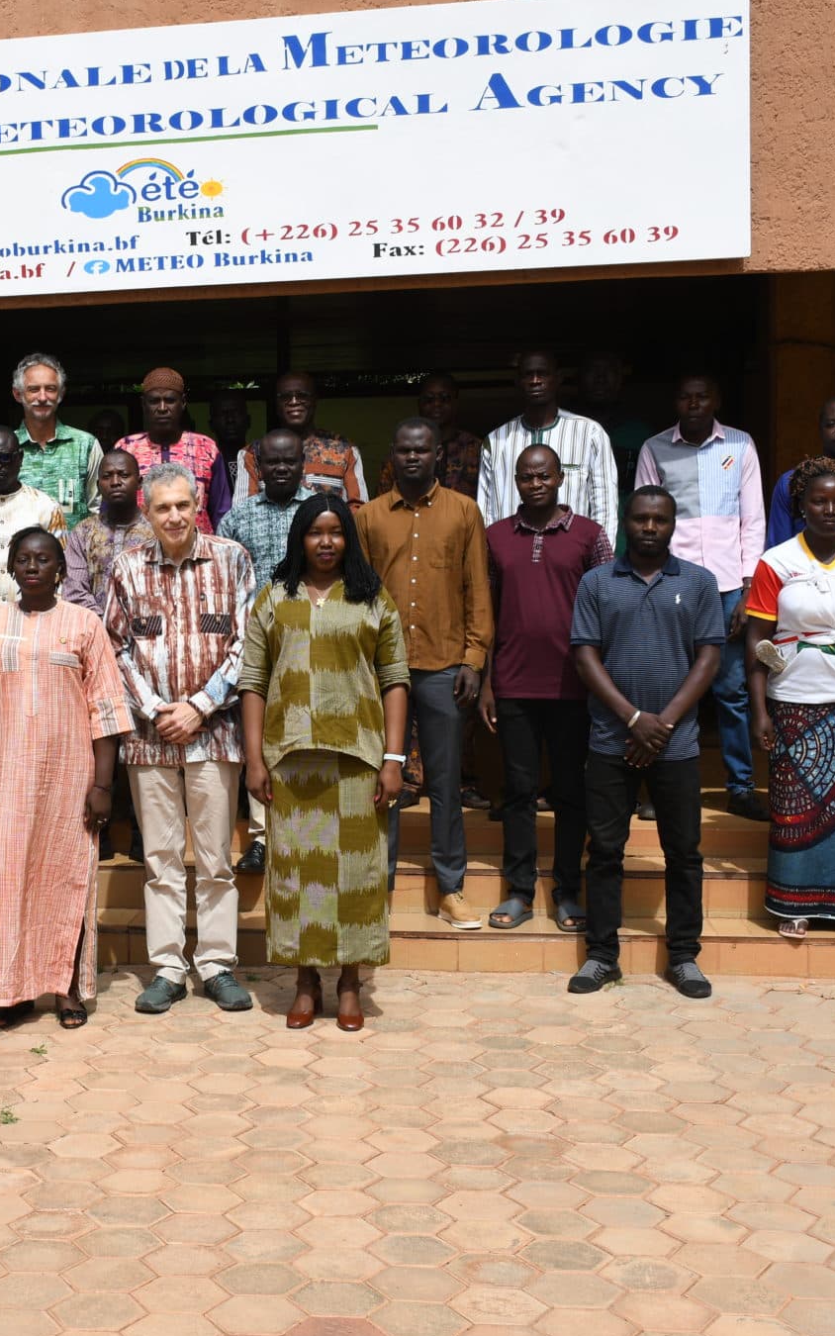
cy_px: 670
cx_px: 71
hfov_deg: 24.6
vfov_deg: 39.6
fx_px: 1857
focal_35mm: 51
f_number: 8
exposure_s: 1/250
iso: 100
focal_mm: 22
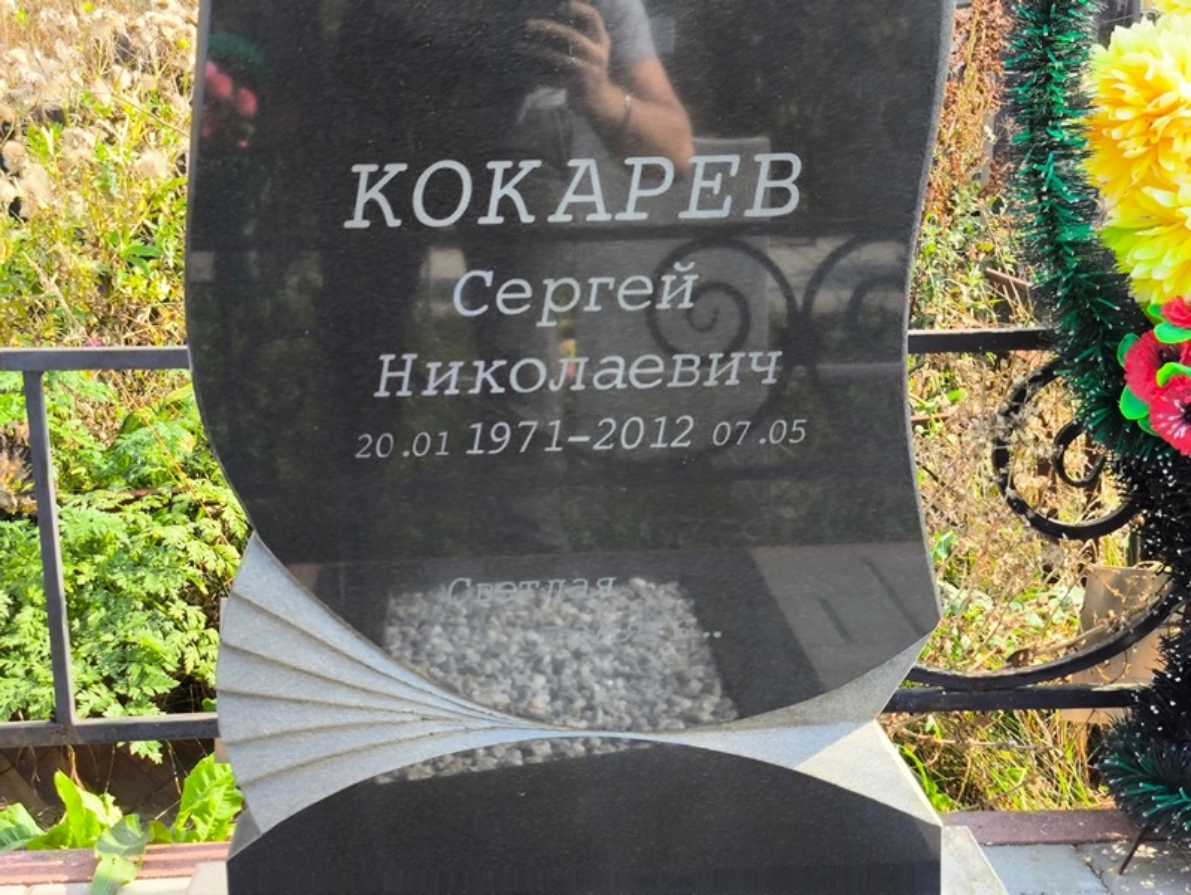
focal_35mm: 50
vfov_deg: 29.1
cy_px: 448
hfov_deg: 38.2
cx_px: 596
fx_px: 1721
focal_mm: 4.71
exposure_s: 1/338
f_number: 1.7
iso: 50
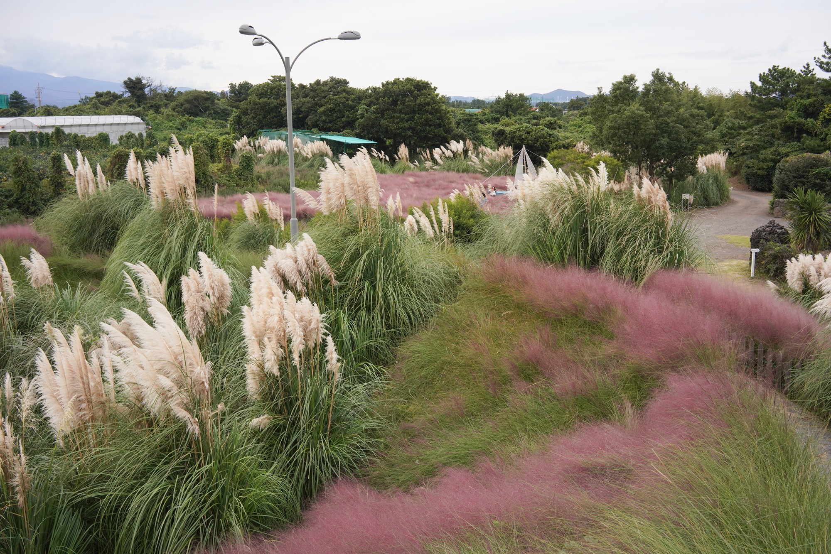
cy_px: 277
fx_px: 808
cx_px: 416
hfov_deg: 54.4
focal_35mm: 35
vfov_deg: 37.9
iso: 400
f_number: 11
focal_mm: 35
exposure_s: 1/100
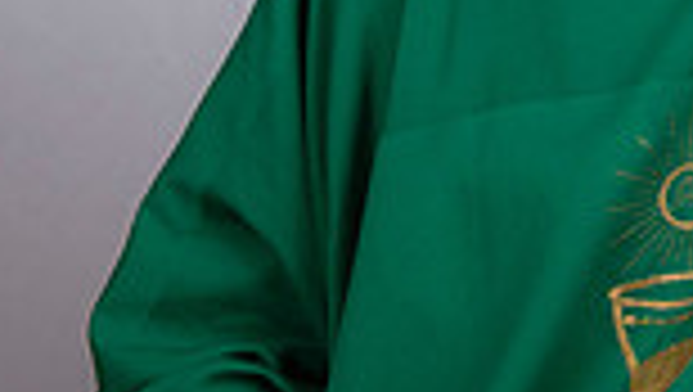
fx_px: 3477
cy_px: -54
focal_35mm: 189
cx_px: 1022
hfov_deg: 11.0
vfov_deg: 6.4
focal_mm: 48
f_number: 8
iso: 320
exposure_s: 1/200
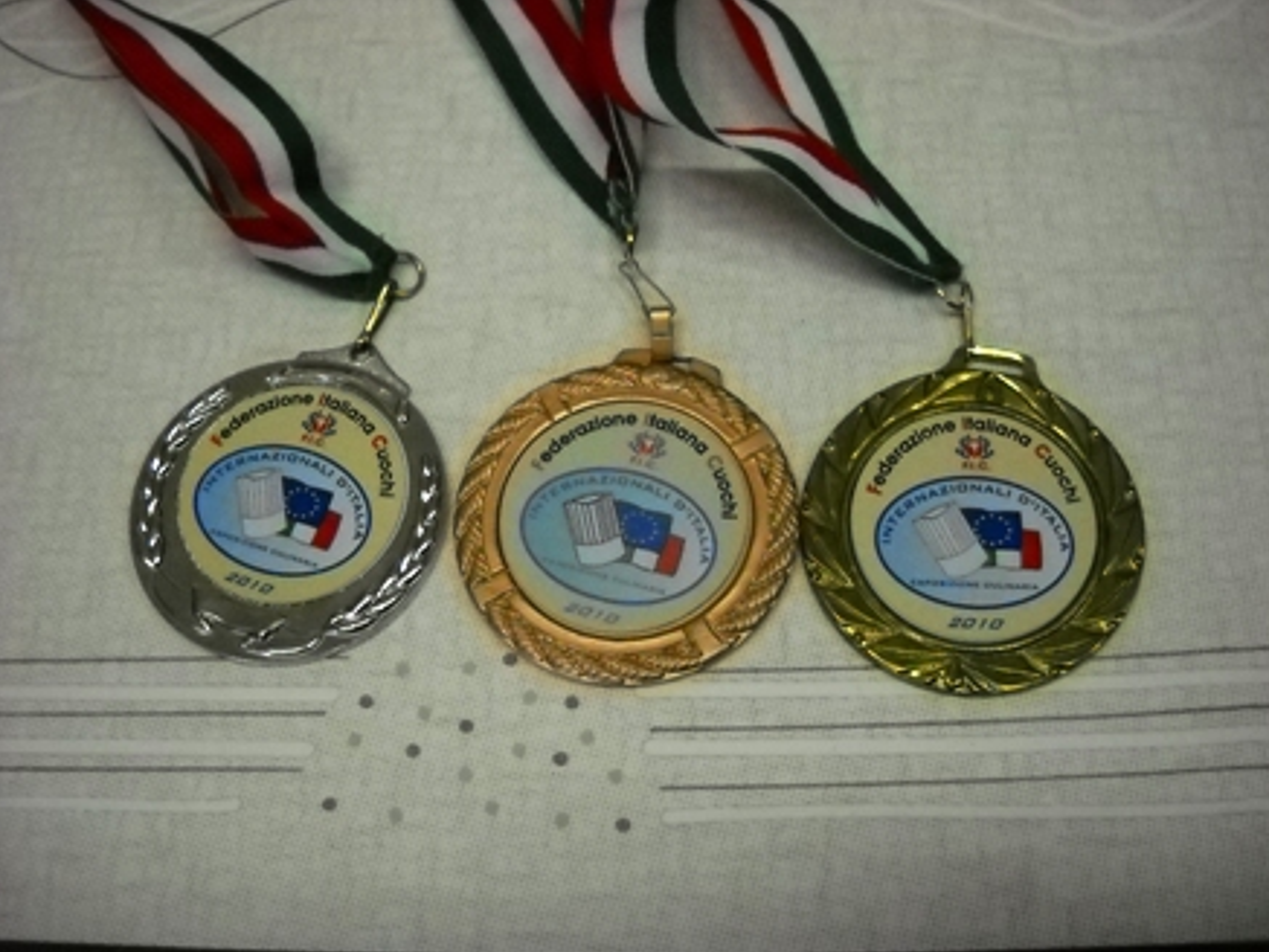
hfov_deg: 44.8
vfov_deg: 34.4
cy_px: 482
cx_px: 639
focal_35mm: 42
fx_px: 1540
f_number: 3.1
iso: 702
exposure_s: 1/192
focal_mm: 6.72
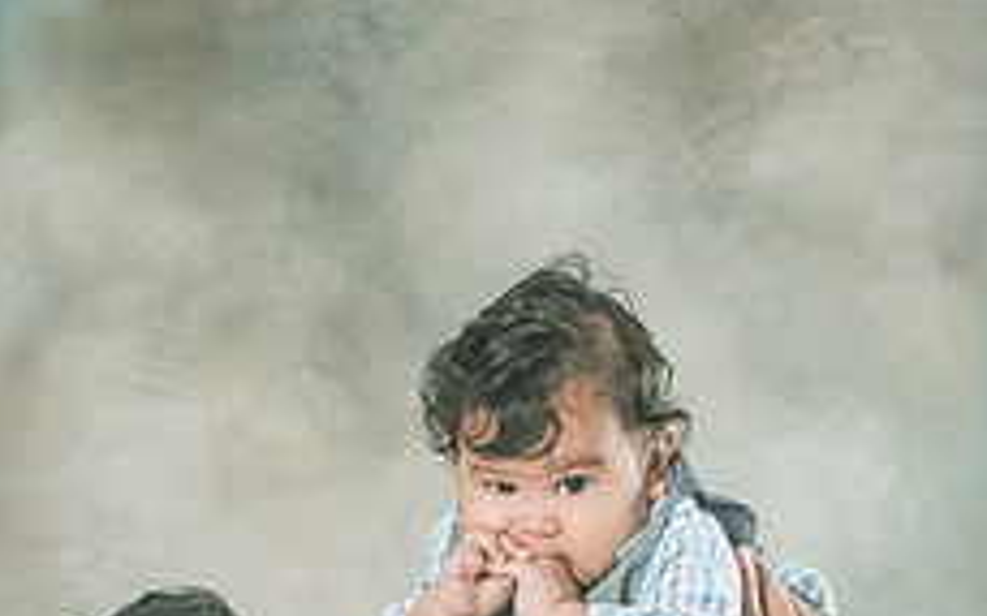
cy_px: 883
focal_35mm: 330
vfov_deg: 4.0
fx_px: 8874
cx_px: 500
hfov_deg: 6.4
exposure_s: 1/125
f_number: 5.6
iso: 200
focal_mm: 110
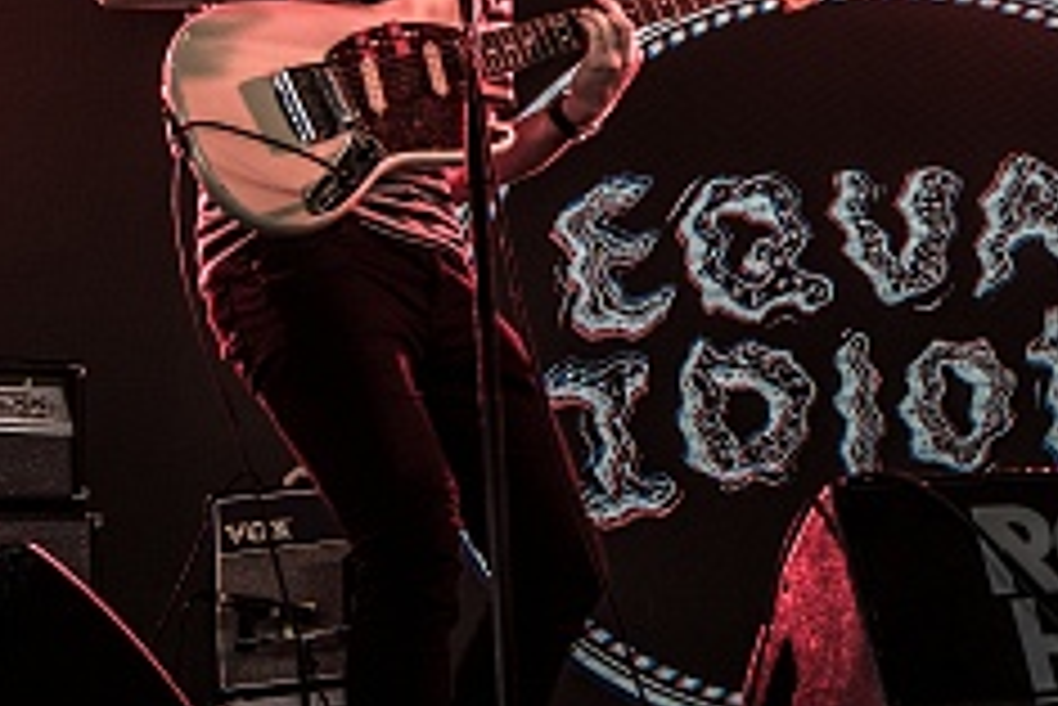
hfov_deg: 18.3
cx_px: 1387
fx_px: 3058
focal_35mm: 104
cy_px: 79
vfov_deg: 13.1
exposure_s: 1/125
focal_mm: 34
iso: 400
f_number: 5.6
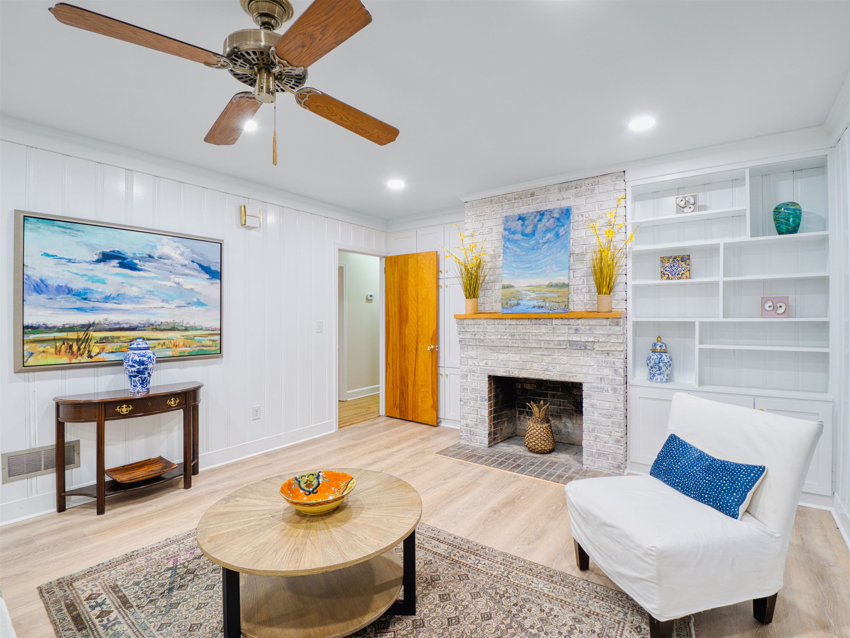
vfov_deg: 78.1
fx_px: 393
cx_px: 425
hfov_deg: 94.5
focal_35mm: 16
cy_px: 319
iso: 200
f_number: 8
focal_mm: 8
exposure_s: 1/5
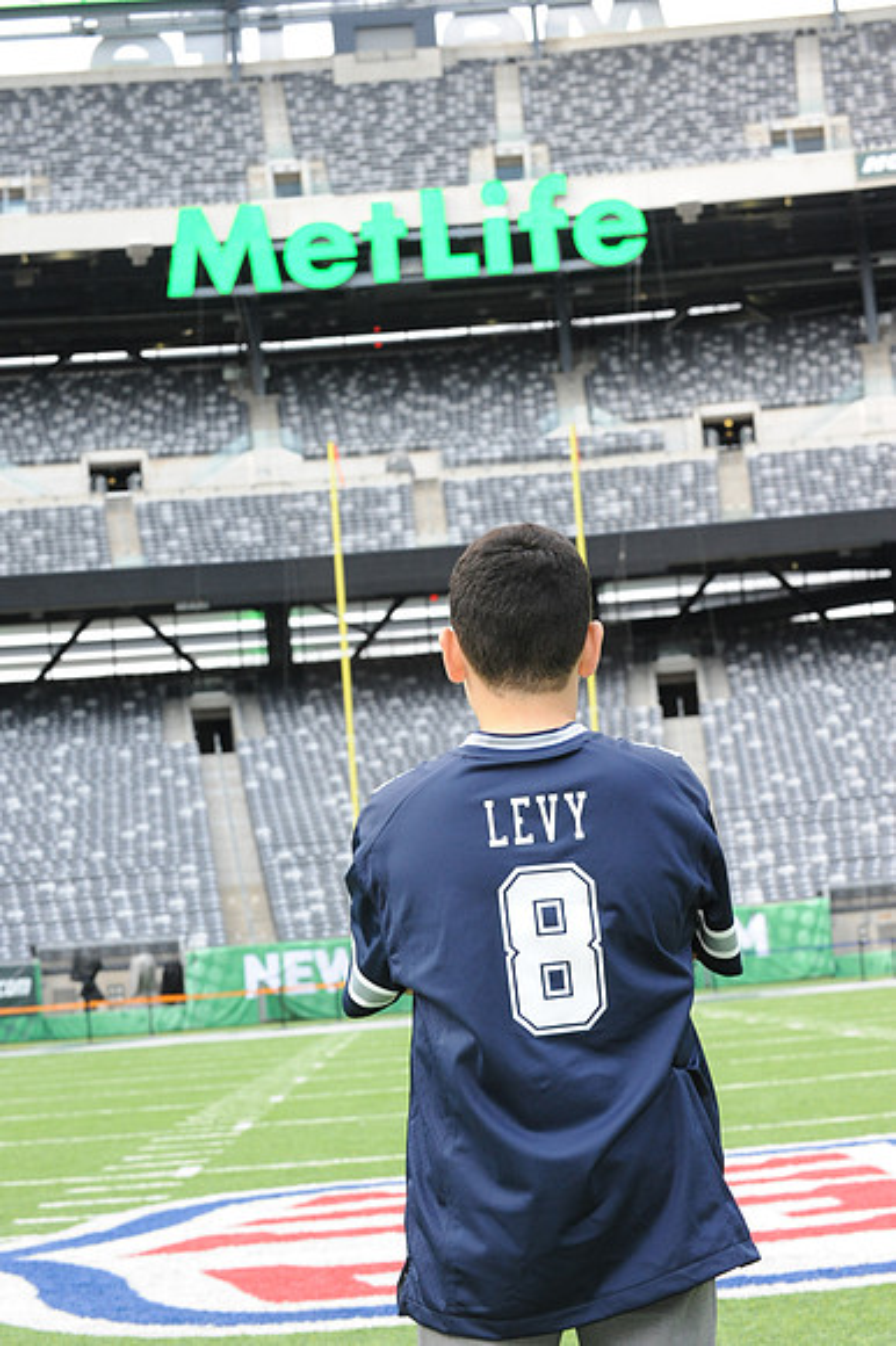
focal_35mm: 70
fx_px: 2616
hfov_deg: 19.4
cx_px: 448
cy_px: 673
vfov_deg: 28.9
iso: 2000
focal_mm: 70
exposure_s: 1/80
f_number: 10
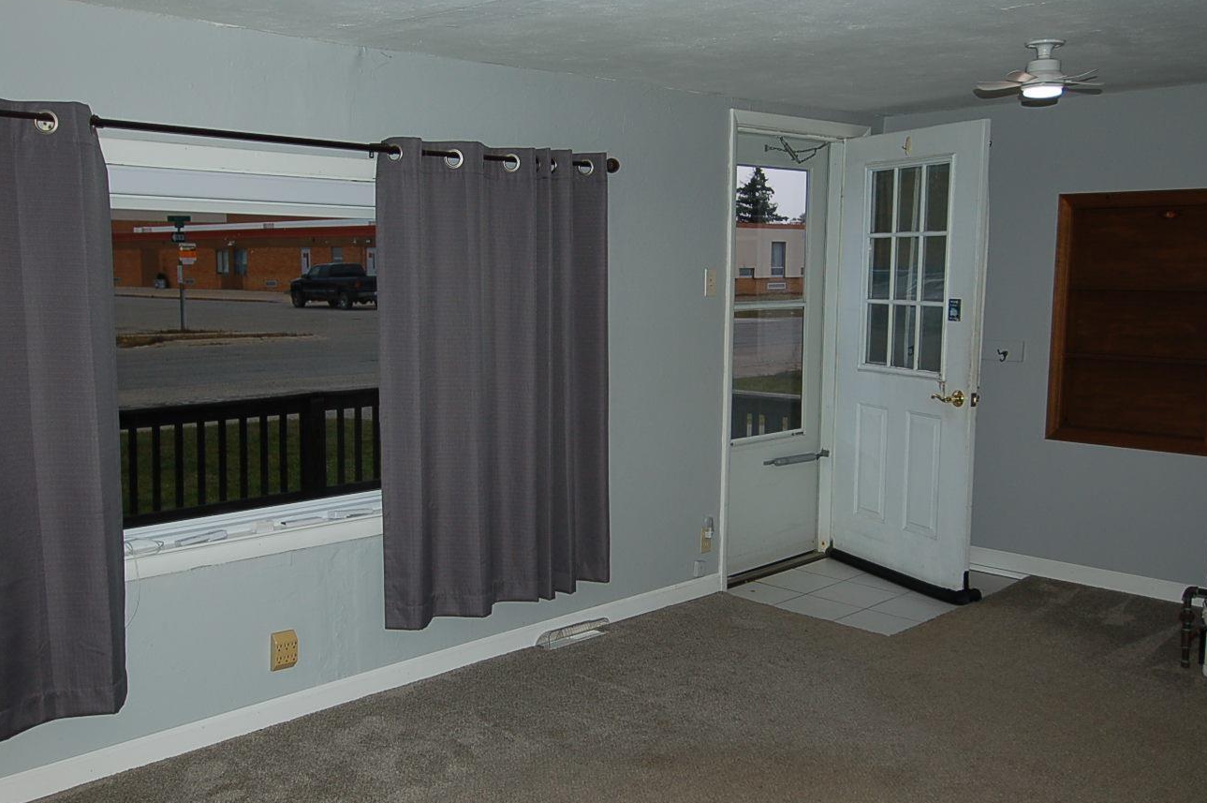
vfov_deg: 37.8
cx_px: 596
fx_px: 1172
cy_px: 416
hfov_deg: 54.5
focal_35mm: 35
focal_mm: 20
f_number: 4
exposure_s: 1/250
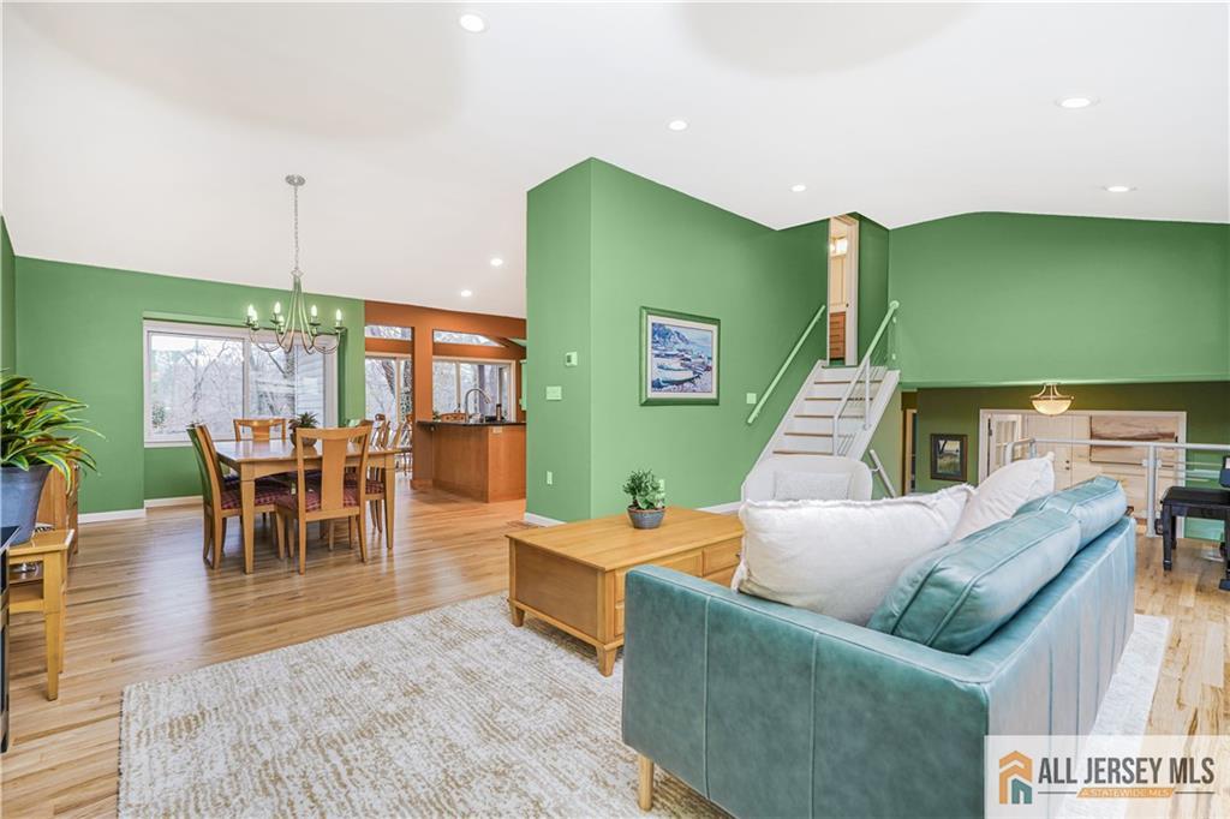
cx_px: 615
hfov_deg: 96.8
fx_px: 546
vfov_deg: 73.7
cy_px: 410
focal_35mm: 16
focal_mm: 16
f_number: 4
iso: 50
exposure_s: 1/25
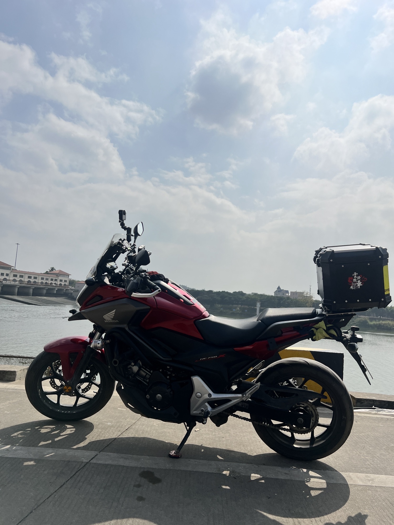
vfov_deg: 67.3
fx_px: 395
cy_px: 262
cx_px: 197
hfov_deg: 53.1
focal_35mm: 26
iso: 32
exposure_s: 1/16393
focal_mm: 5.7
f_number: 1.5
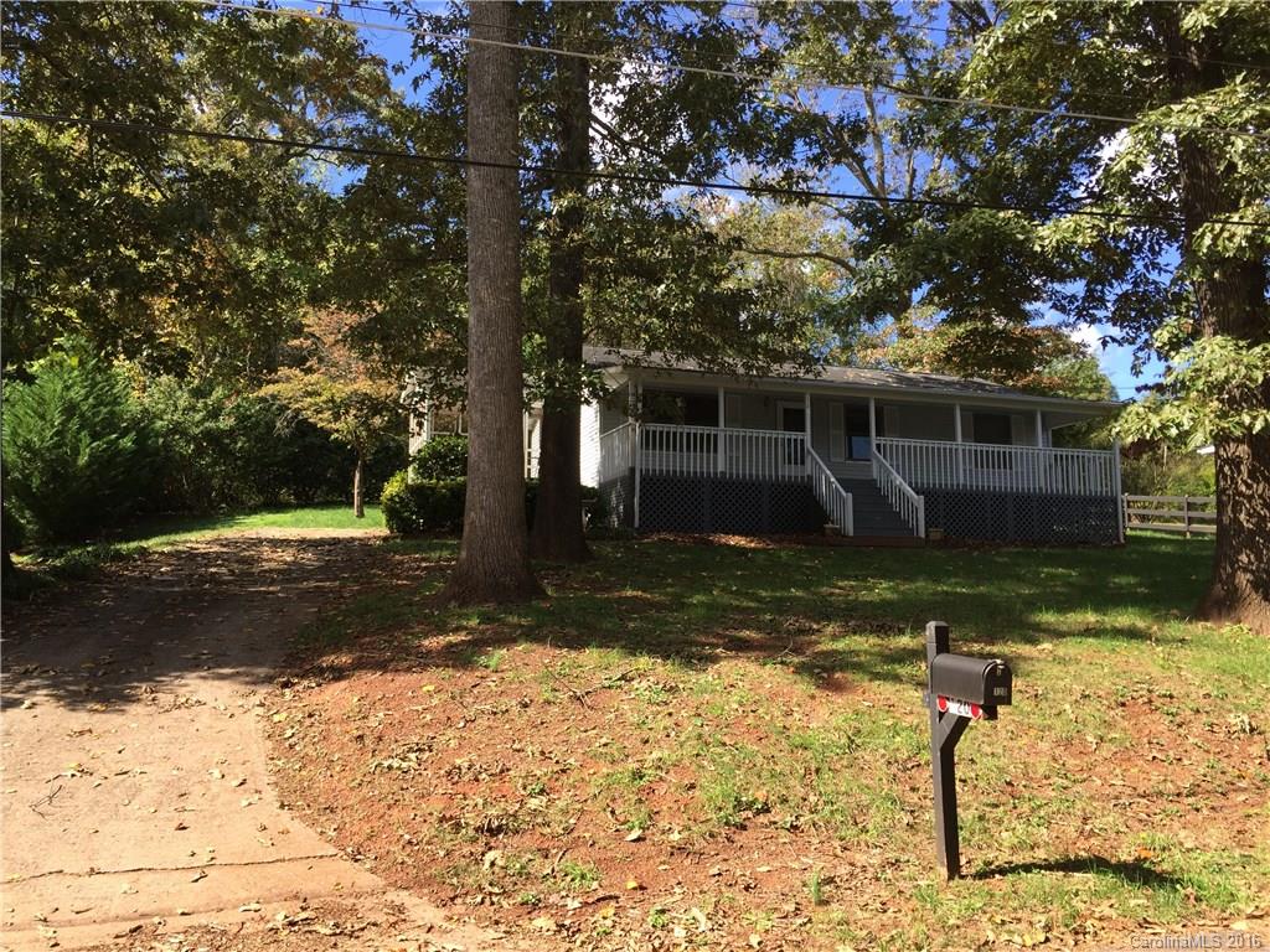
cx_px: 635
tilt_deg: +5.4
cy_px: 476
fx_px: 1064
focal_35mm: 29
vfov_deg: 48.2
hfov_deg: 61.7
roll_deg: -1.5
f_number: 2.2
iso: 32
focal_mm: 4.15
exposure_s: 1/581
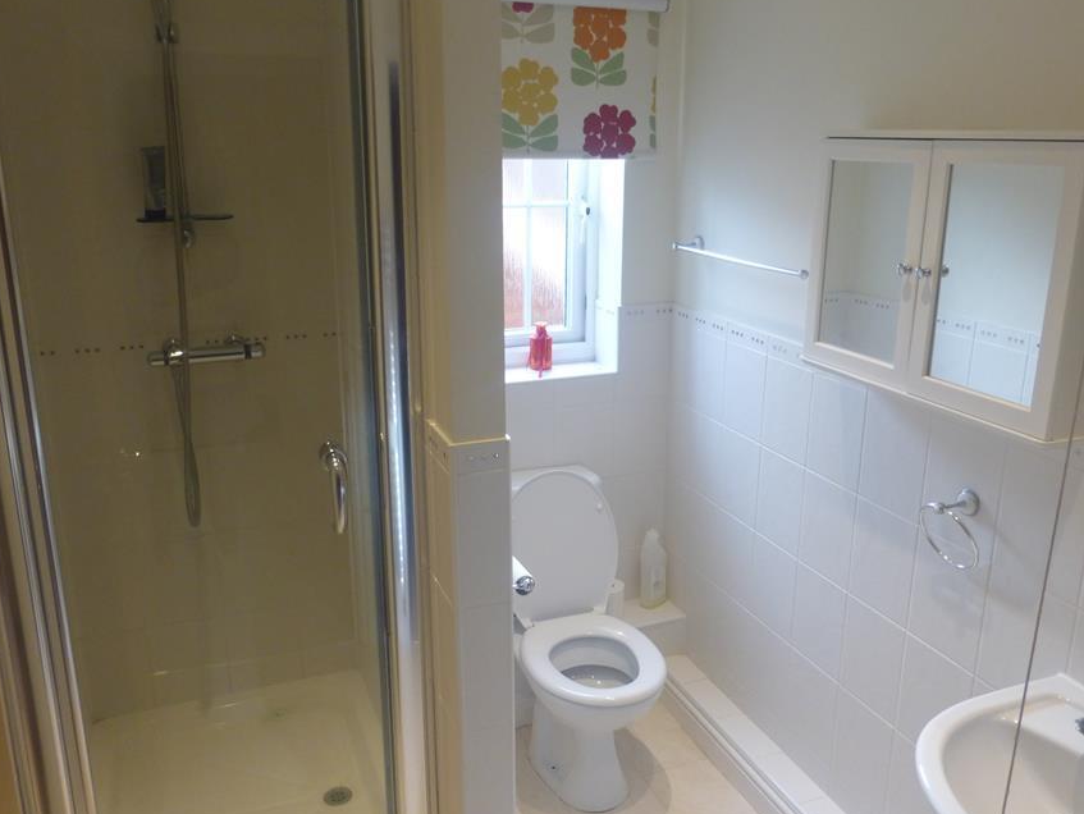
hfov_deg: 61.6
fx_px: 909
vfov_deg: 48.3
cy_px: 392
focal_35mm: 29
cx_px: 573
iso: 200
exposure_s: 1/60
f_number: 3.3
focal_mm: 4.3
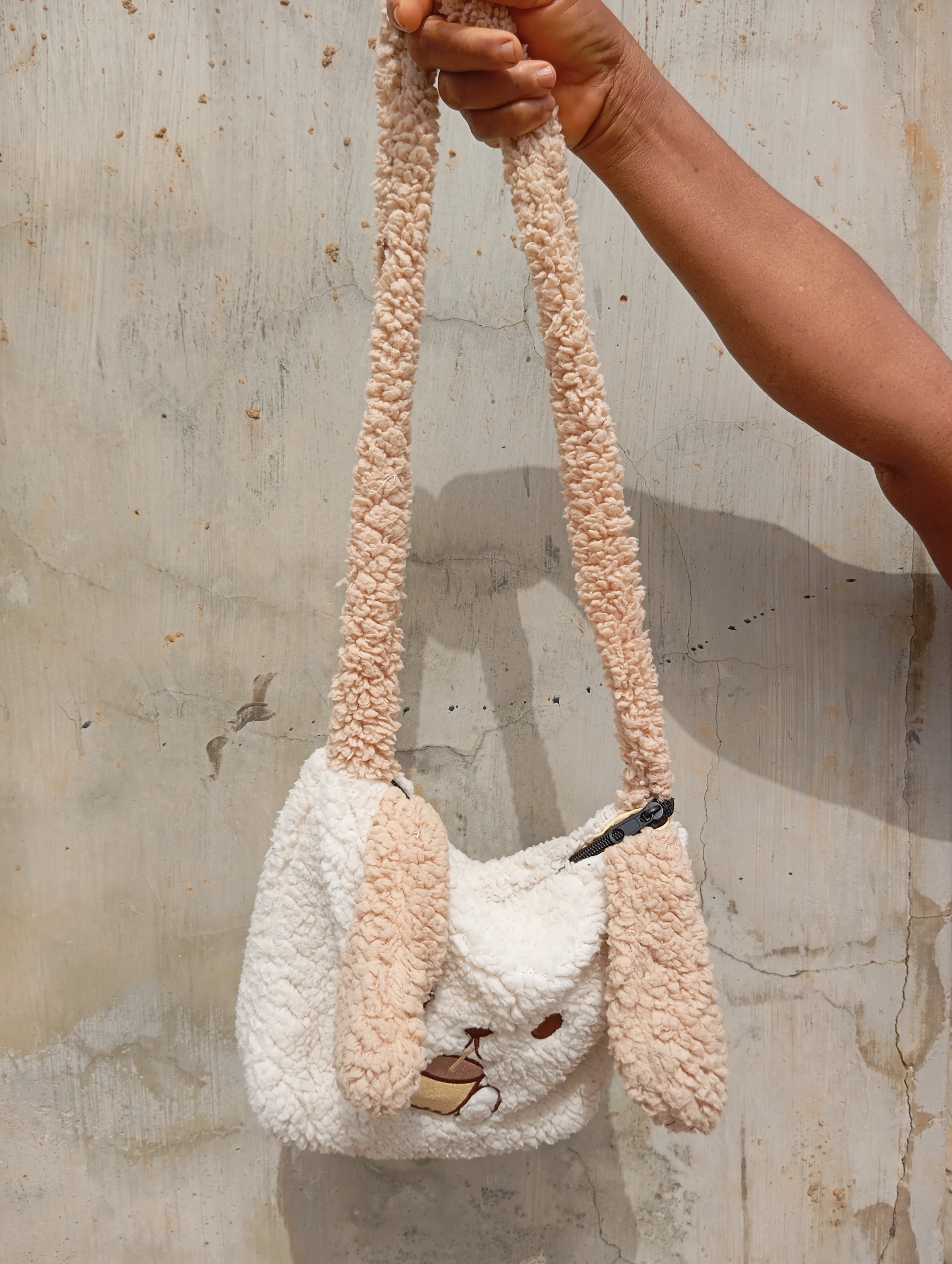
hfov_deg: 49.9
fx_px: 1024
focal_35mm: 28
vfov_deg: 63.4
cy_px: 632
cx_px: 476
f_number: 1.8
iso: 108
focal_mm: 4.22
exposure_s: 1/826
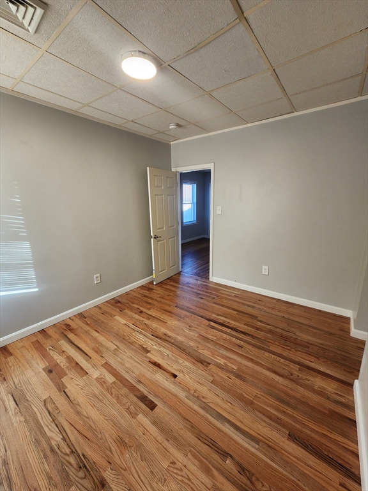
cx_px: 184
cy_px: 246
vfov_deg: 106.2
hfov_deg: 89.9
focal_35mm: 13
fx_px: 184
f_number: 2.2
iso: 125
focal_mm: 2.2
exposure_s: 1/60
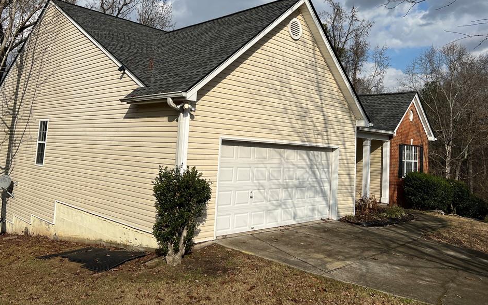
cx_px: 239
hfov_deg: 62.9
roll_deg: -3.4
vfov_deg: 41.4
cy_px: 107
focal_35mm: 30
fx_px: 399
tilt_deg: +5.8
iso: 50
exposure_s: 1/9434
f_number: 1.5
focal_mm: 5.7
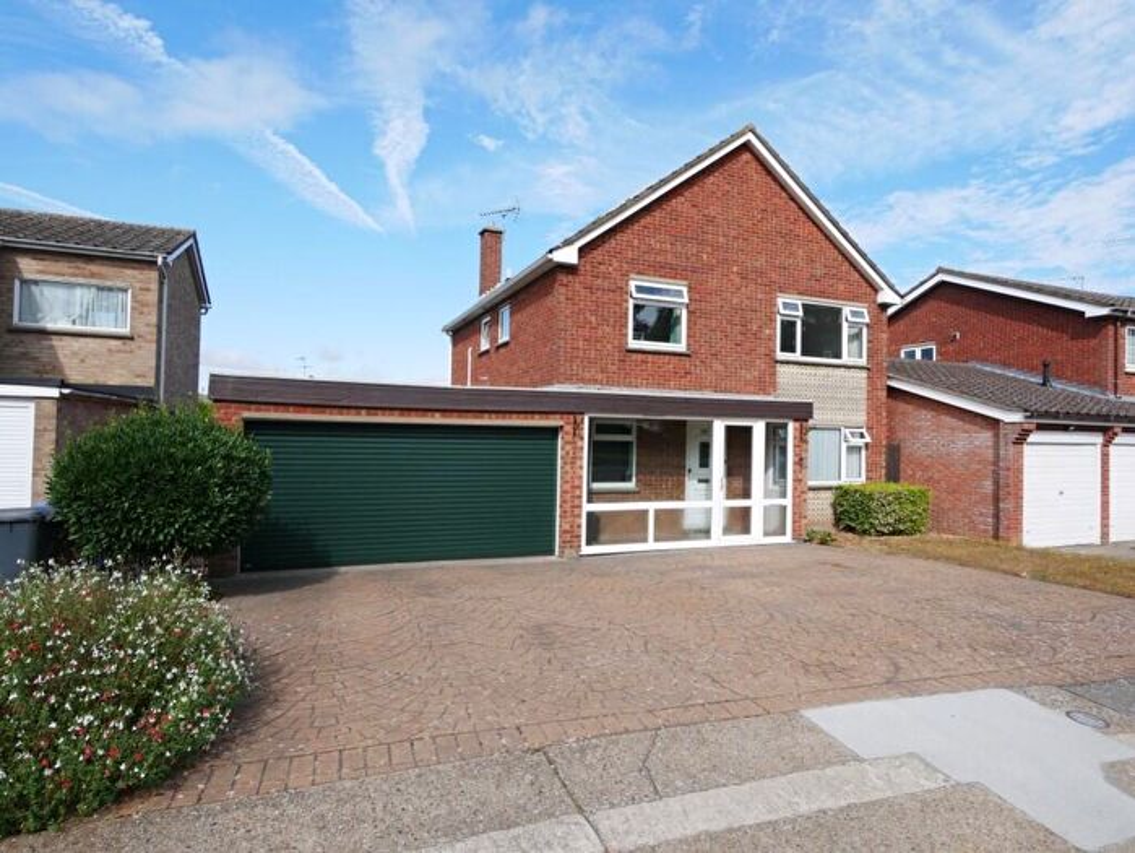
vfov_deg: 66.0
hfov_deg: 81.7
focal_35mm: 20
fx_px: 656
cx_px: 568
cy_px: 426
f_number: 7.1
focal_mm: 10
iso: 200
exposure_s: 1/320
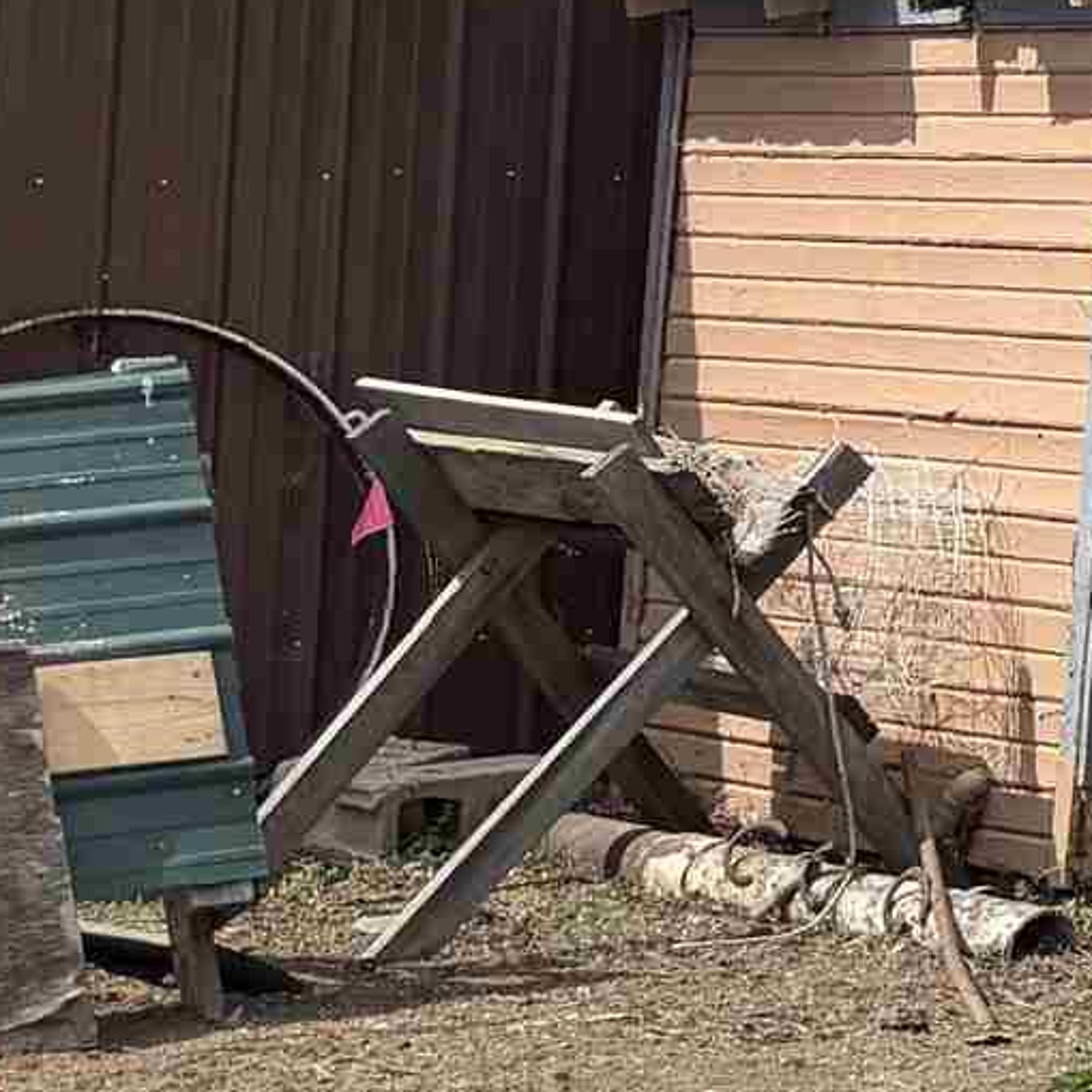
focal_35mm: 128
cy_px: -232
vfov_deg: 13.3
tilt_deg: +6.5
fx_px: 4568
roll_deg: -0.2
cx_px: 3235
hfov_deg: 10.2
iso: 80
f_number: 1.78
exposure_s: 1/3021
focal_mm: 6.76
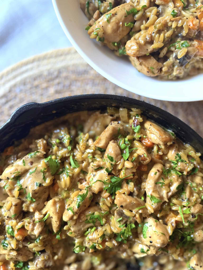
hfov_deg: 56.8
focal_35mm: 24
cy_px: 135
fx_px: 188
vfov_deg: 71.6
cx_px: 102
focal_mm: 6.8
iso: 200
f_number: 1.8
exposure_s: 1/61
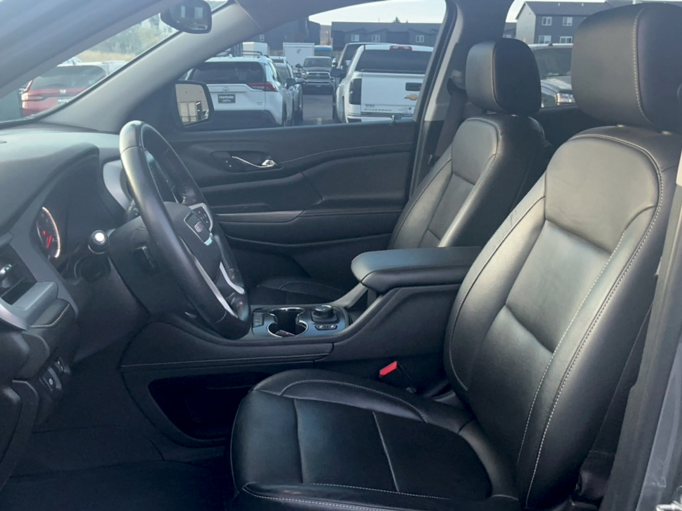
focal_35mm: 30
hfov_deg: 60.0
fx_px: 591
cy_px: 256
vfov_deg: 46.8
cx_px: 341
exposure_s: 1/60
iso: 100
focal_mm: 3
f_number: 1.8
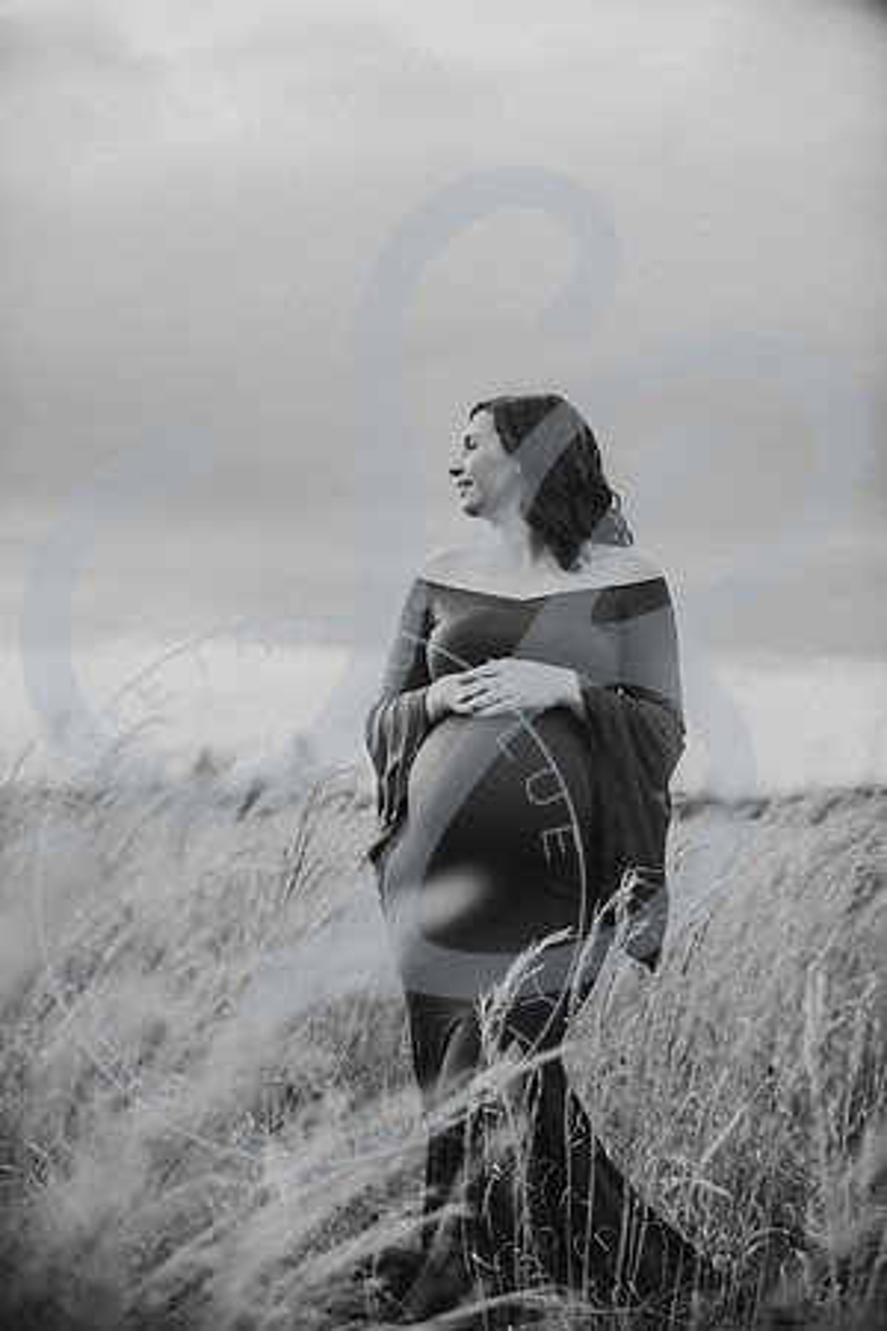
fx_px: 2956
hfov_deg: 17.1
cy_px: 666
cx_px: 444
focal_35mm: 80
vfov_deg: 25.4
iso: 100
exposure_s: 1/500
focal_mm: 80
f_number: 2.8
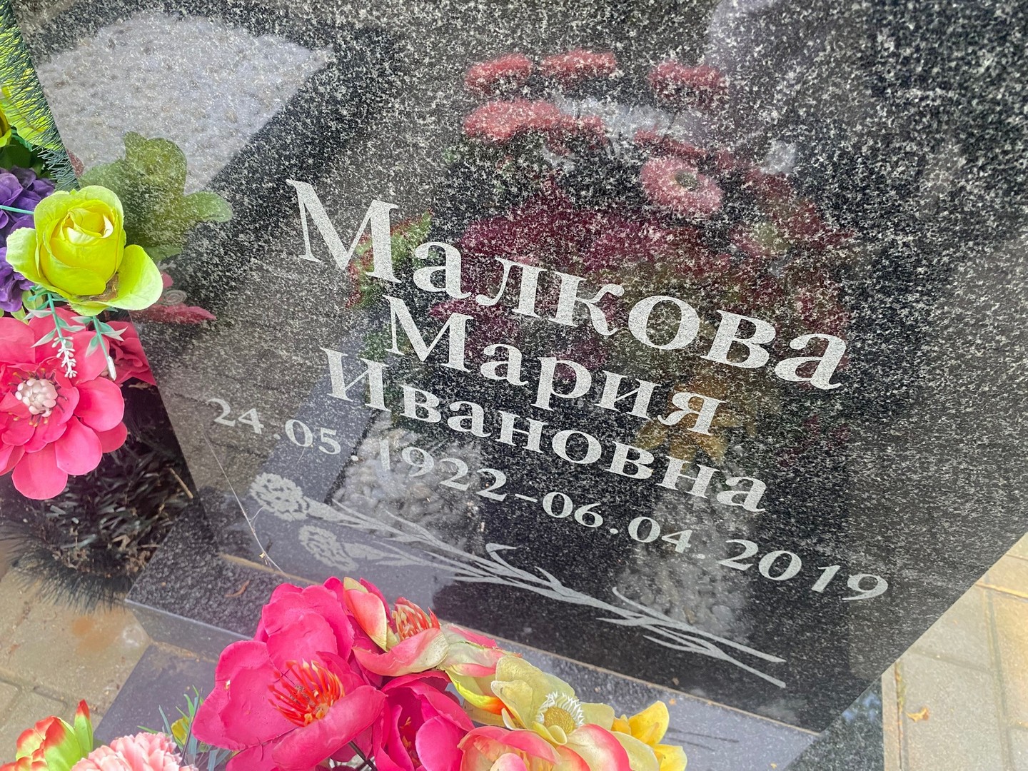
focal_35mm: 26
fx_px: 772
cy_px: 386
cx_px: 514
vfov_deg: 53.1
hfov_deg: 67.3
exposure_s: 1/94
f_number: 1.8
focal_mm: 4.25
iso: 125
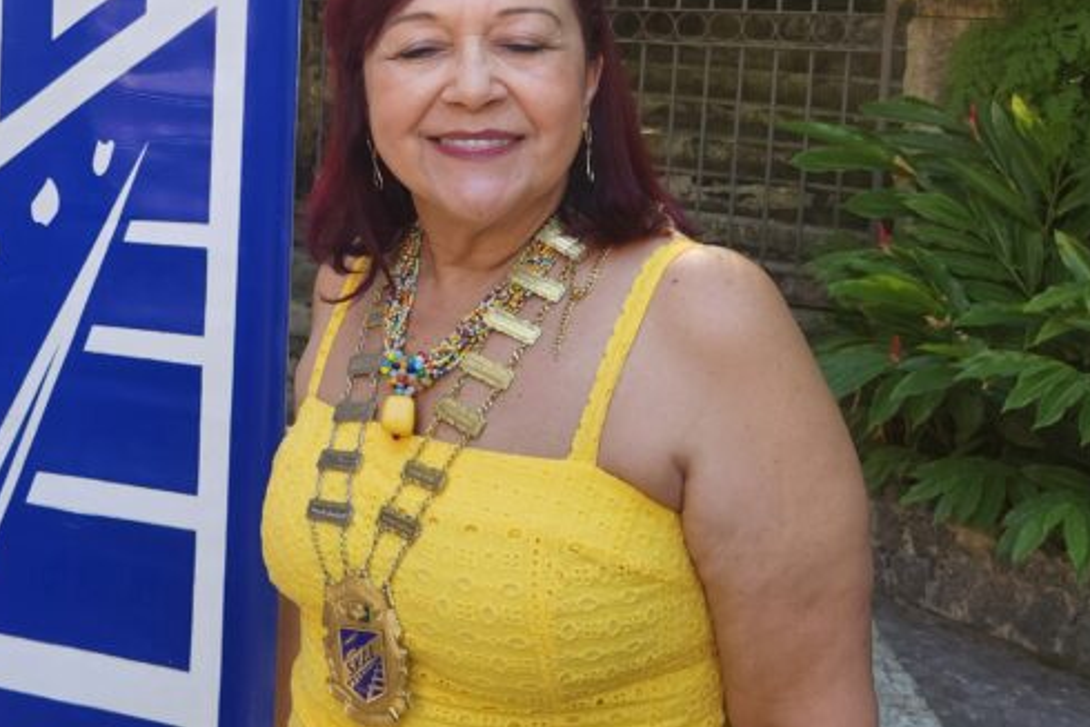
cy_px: 87
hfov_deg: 37.1
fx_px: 1514
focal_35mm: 50
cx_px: 116
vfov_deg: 26.2
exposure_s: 1/180
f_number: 1.8
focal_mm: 5.4
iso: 40
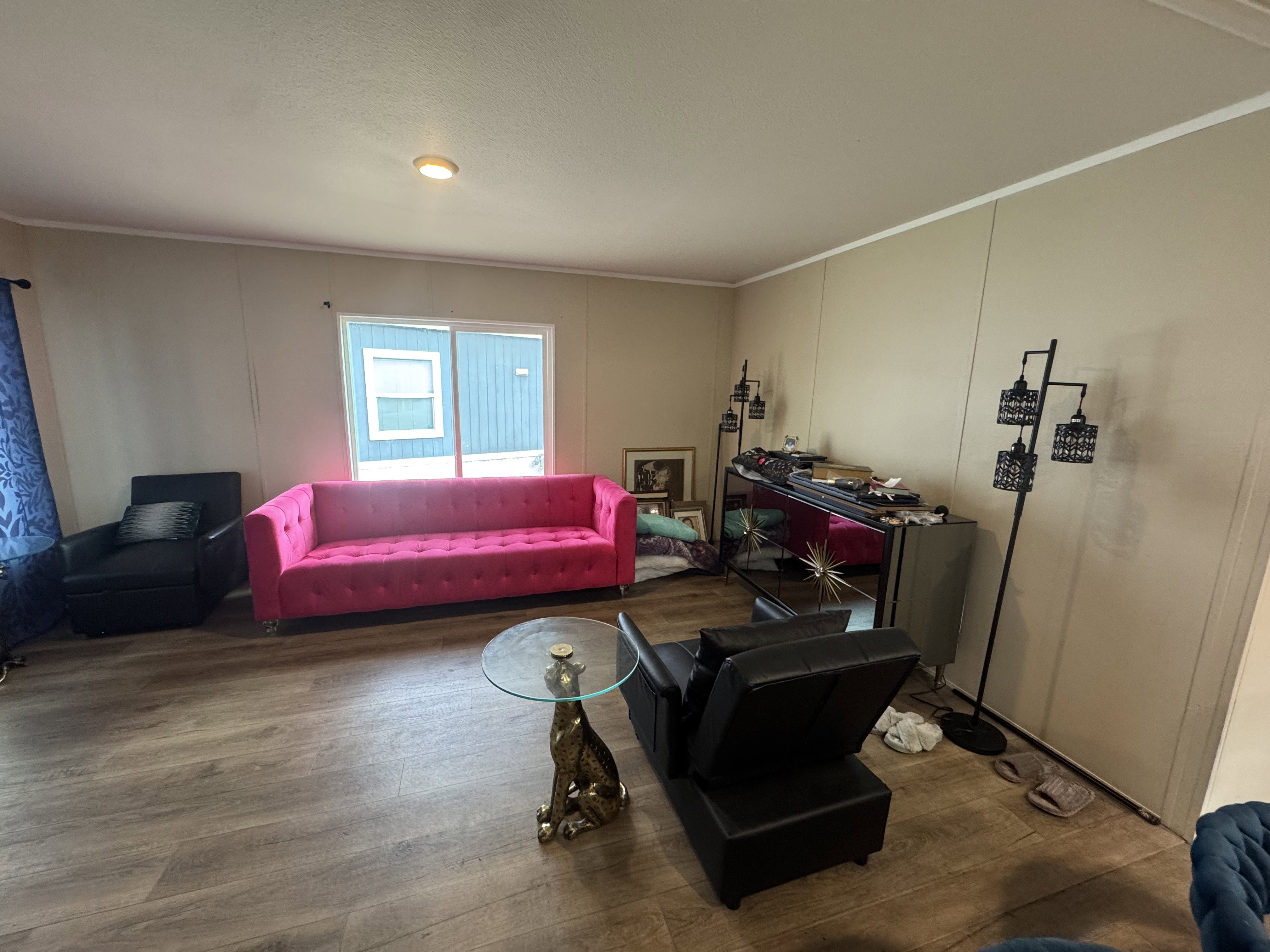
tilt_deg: -10.1
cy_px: 476
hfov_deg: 102.1
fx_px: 514
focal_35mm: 14
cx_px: 635
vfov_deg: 85.7
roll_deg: -1.1
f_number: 2.2
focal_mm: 2.22
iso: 250
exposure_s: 1/60
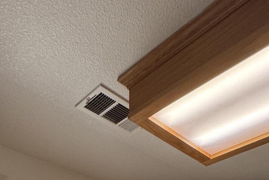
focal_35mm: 41
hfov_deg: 47.0
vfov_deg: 20.6
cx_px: 102
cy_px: 336
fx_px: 306
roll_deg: +0.6
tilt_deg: -7.0
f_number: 2.2
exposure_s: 1/120
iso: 125
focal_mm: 2.22
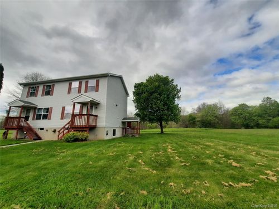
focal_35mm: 13
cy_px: 104
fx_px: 105
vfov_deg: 89.9
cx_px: 140
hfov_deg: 106.2
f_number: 2.2
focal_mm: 1.74
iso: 40
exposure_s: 1/2083
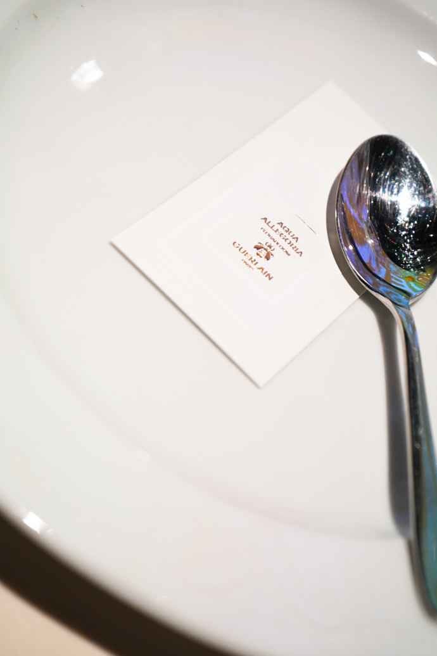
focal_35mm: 70
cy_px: 328
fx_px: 1274
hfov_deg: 19.5
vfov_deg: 28.8
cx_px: 218
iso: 4000
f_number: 5.6
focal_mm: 70
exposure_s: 1/125
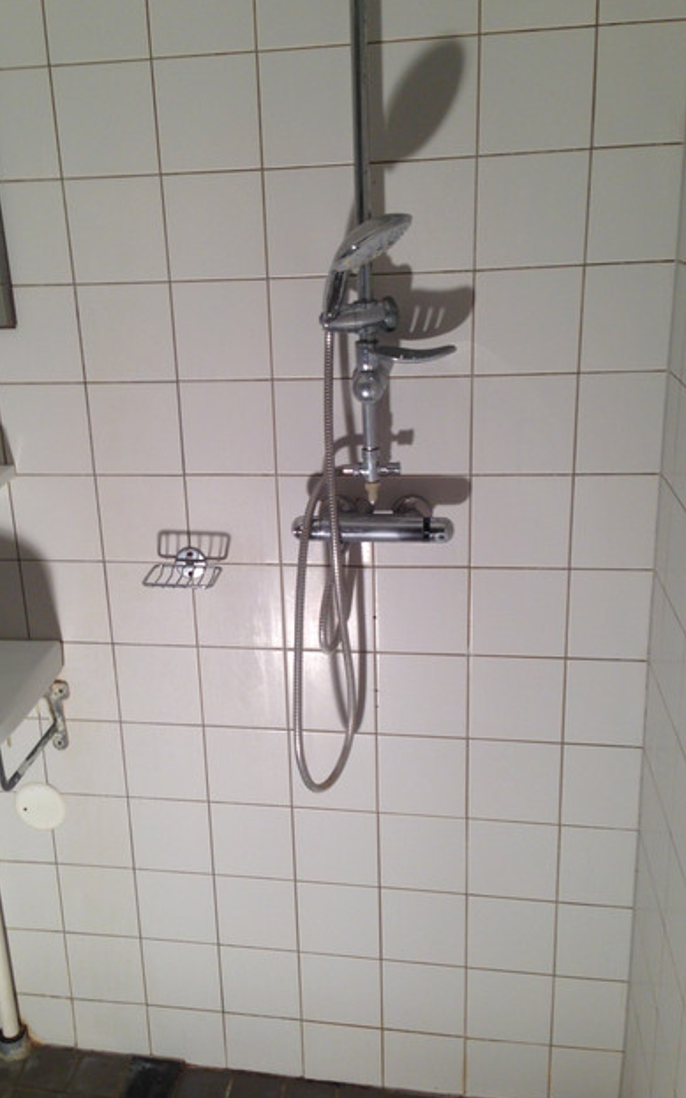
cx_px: 277
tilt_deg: -15.6
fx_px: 1076
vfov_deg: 54.0
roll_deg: +2.6
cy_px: 538
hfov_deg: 35.2
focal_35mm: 36
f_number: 2.4
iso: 50
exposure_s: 1/40
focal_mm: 4.12
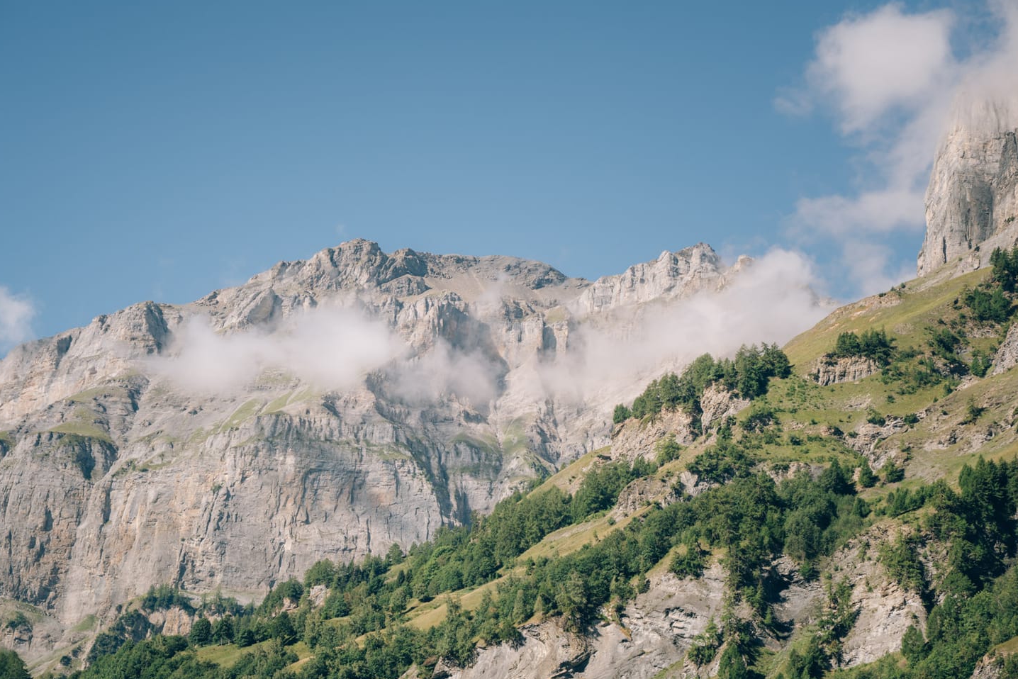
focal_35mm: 78
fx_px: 2206
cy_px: 304
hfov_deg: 26.0
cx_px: 480
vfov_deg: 17.5
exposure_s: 1/1600
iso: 100
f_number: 2.8
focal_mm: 70
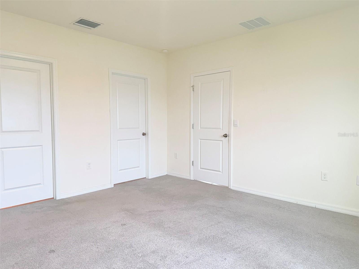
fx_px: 249
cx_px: 180
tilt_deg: -3.7
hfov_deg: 71.6
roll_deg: +0.1
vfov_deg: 56.8
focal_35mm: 24
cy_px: 134
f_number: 1.78
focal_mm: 6.76
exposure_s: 1/120
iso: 160
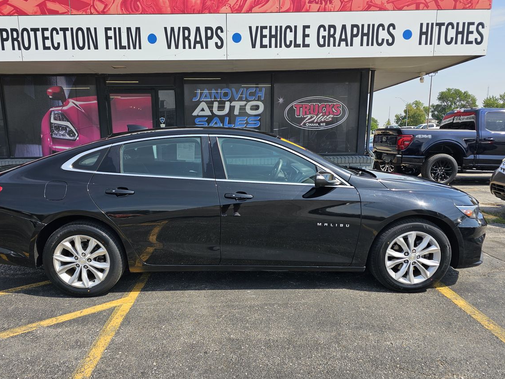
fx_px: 379
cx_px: 231
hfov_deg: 67.2
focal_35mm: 26
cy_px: 209
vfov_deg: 53.0
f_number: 1.7
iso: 10
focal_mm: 6.3
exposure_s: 1/501
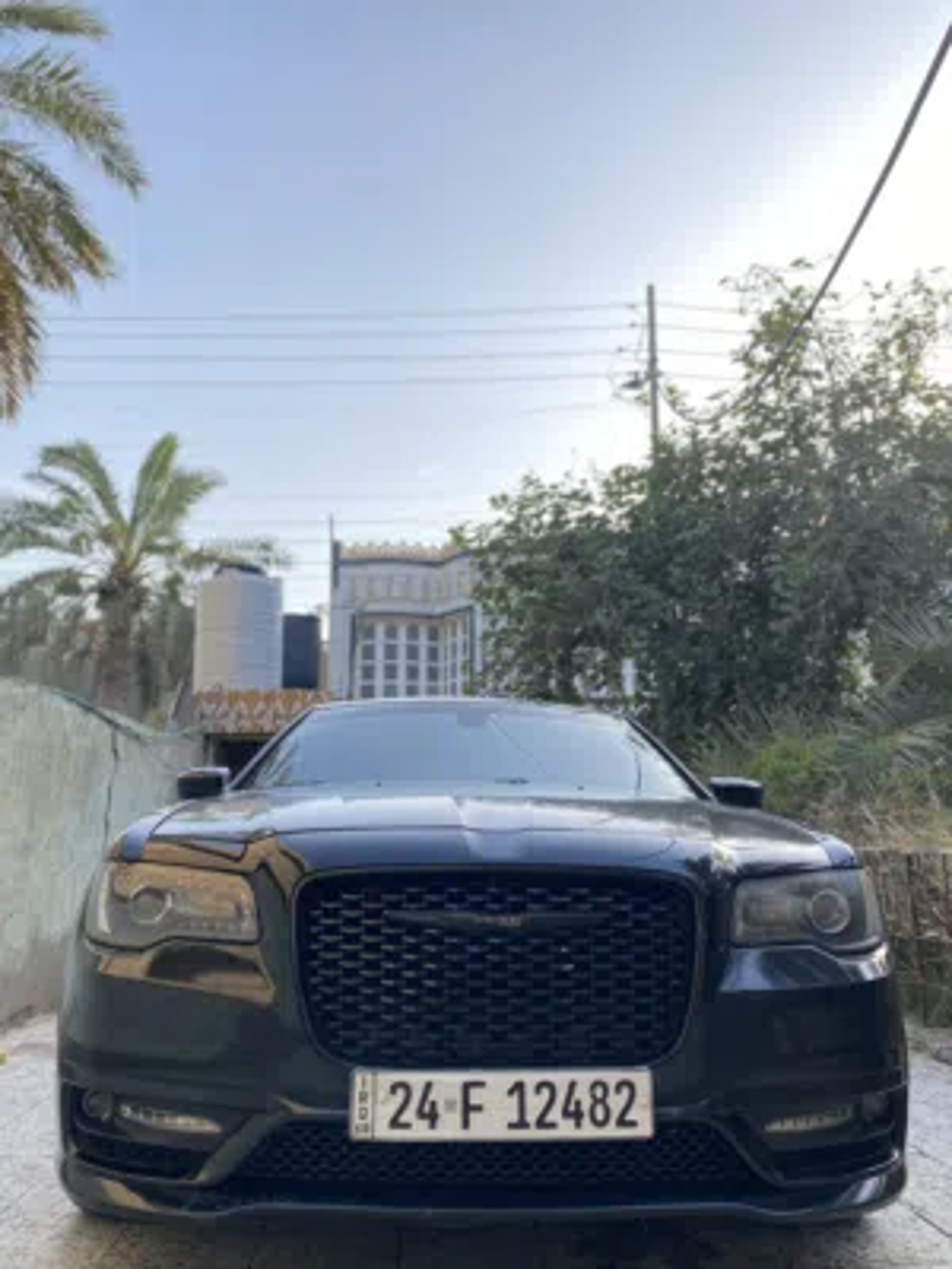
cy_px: 634
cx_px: 476
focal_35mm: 26
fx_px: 953
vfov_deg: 67.3
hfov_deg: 53.1
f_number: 1.8
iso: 32
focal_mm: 4.25
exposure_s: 1/431
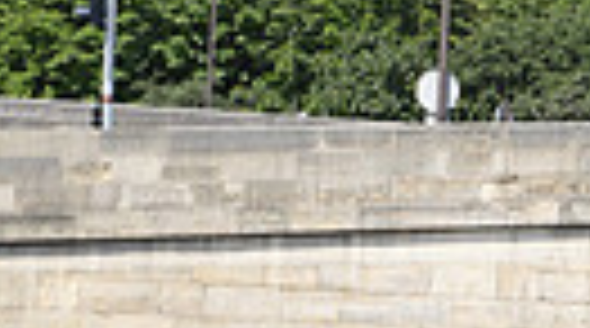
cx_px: 707
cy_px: -267
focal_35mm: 307
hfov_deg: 7.0
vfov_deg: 3.9
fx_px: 4792
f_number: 7.1
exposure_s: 1/200
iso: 64
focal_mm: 66
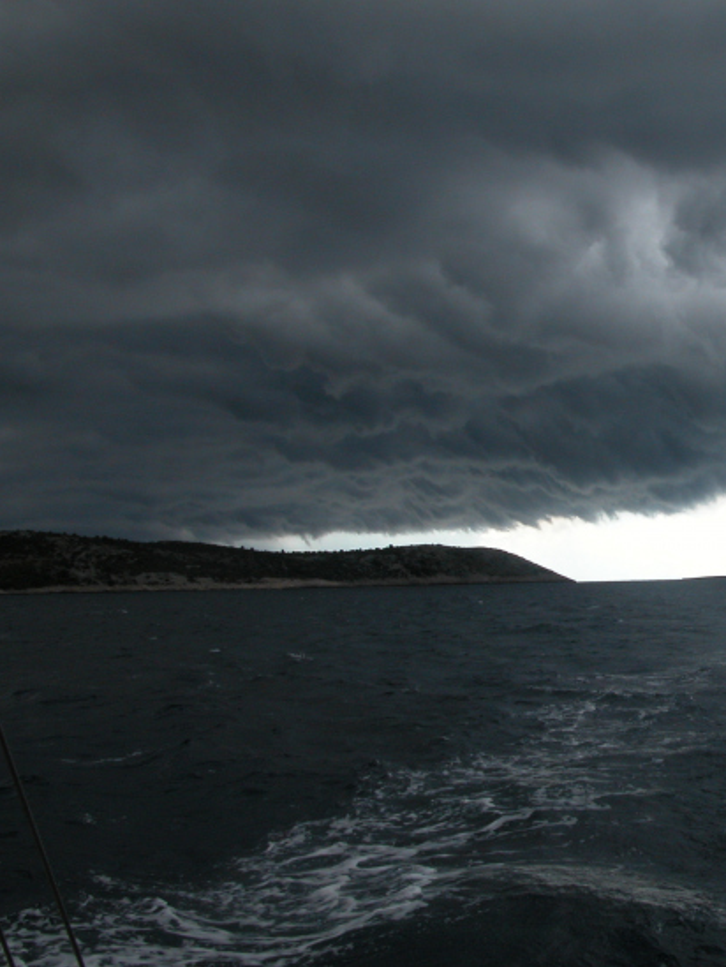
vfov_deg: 37.5
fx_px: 1426
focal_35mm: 51
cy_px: 514
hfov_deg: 27.3
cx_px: 682
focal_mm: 8.9
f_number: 6.3
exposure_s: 1/292
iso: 100
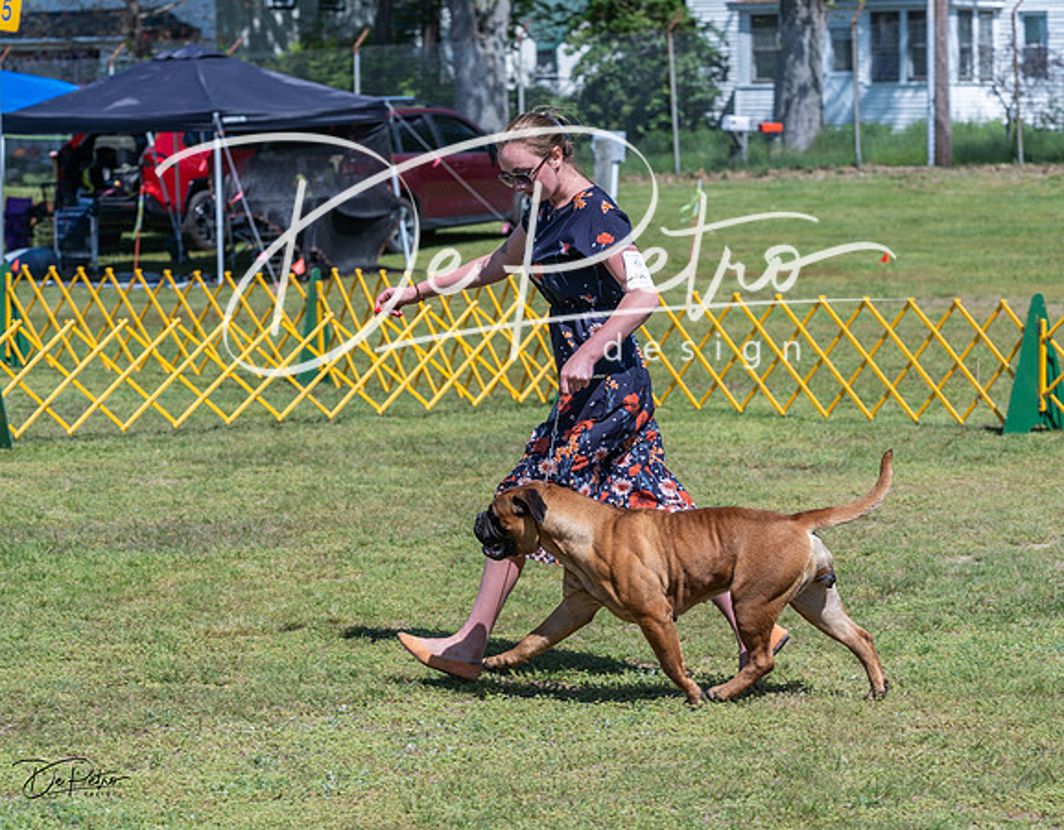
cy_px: 408
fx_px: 4139
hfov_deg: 14.7
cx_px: 536
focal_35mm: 133
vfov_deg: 11.4
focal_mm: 110
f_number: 6.3
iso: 125
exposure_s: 1/640
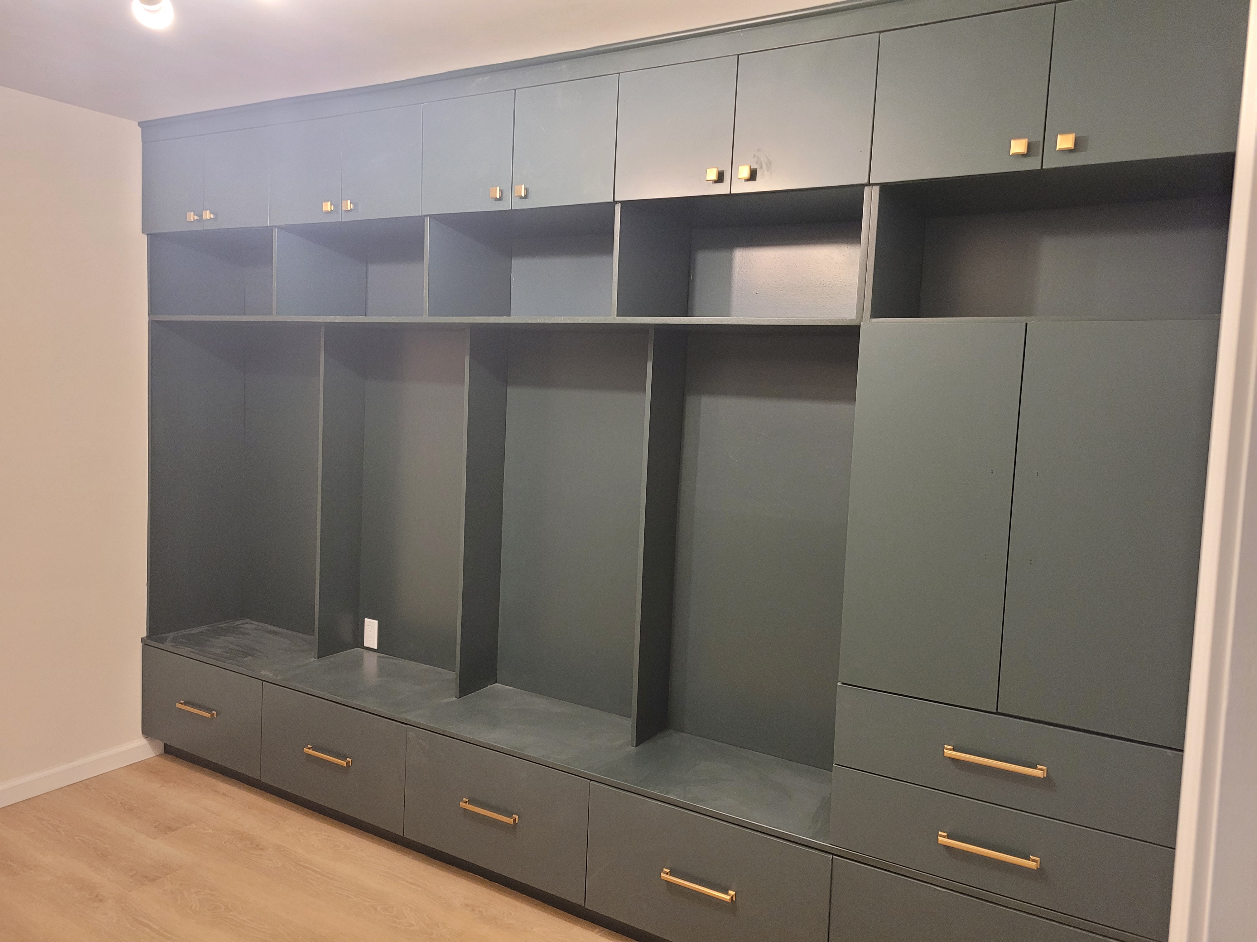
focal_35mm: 26
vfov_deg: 53.1
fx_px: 944
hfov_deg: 67.3
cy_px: 471
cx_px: 628
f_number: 1.8
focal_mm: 5.4
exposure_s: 1/40
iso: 500
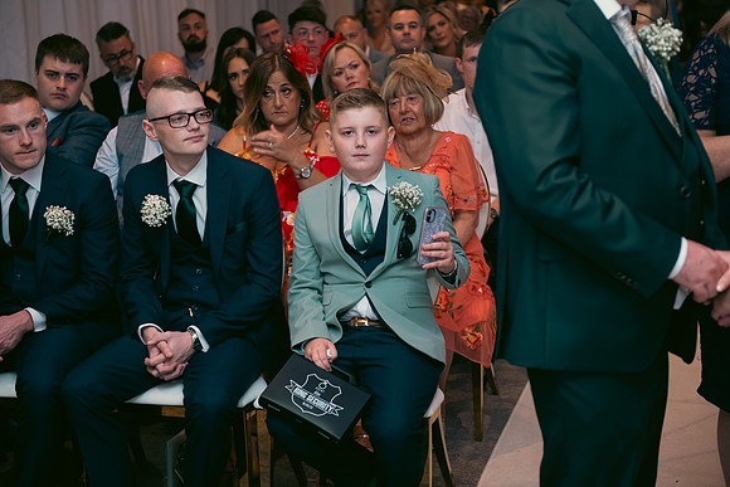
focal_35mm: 62
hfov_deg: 32.4
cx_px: 365
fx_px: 1257
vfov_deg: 21.9
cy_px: 244
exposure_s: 1/160
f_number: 3.5
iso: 800
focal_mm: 62
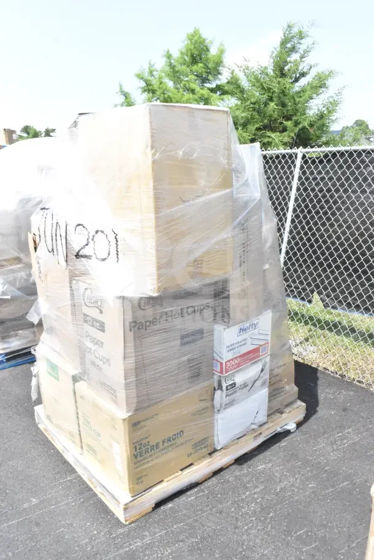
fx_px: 421
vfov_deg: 67.4
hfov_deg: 47.9
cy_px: 280
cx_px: 187
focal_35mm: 27
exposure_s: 1/1250
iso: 6400
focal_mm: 18
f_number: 18
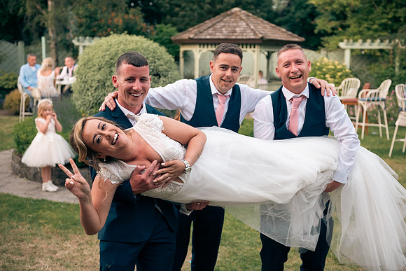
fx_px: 541
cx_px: 203
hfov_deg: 41.1
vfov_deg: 28.1
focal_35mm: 48
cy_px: 136
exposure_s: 1/160
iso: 320
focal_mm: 48
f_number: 3.5
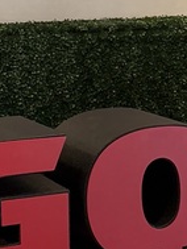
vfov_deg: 14.0
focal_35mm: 141
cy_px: 83
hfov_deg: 10.0
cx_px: 336
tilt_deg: -6.7
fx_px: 1014
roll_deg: +0.1
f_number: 1.6
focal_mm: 5.96
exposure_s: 1/60
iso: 320
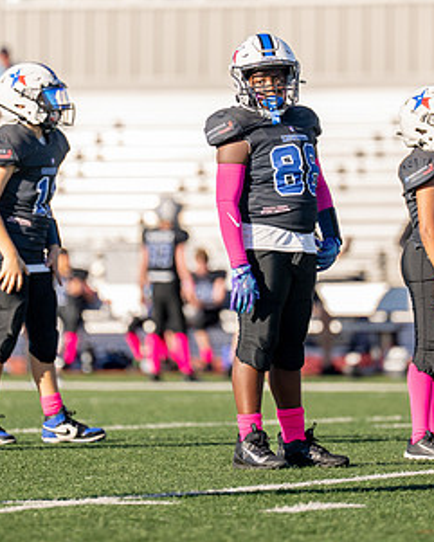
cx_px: 245
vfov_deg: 4.4
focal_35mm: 440
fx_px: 7061
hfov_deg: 3.5
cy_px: 207
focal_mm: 200
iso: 250
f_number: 2.8
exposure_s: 1/4000
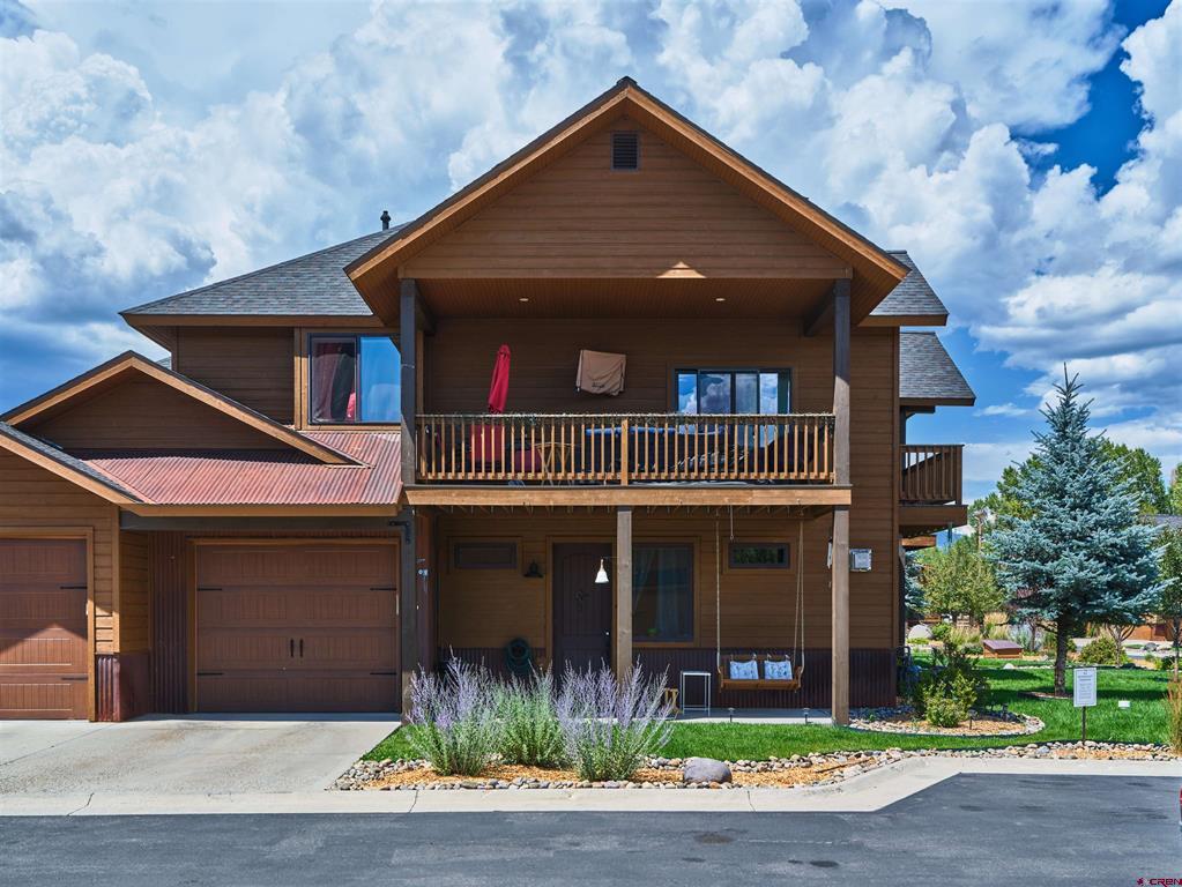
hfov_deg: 51.3
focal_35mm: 36
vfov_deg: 39.7
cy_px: 444
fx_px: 1230
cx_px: 591
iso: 80
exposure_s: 1/160
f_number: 8
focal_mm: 45
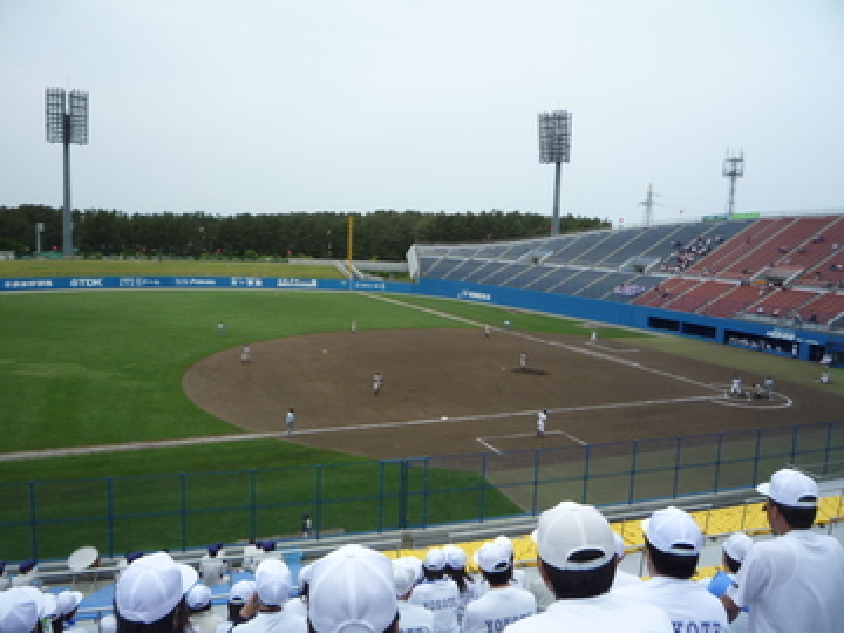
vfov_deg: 46.8
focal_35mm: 30
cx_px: 422
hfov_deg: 60.0
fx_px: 731
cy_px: 316
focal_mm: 5.2
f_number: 5
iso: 100
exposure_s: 1/400
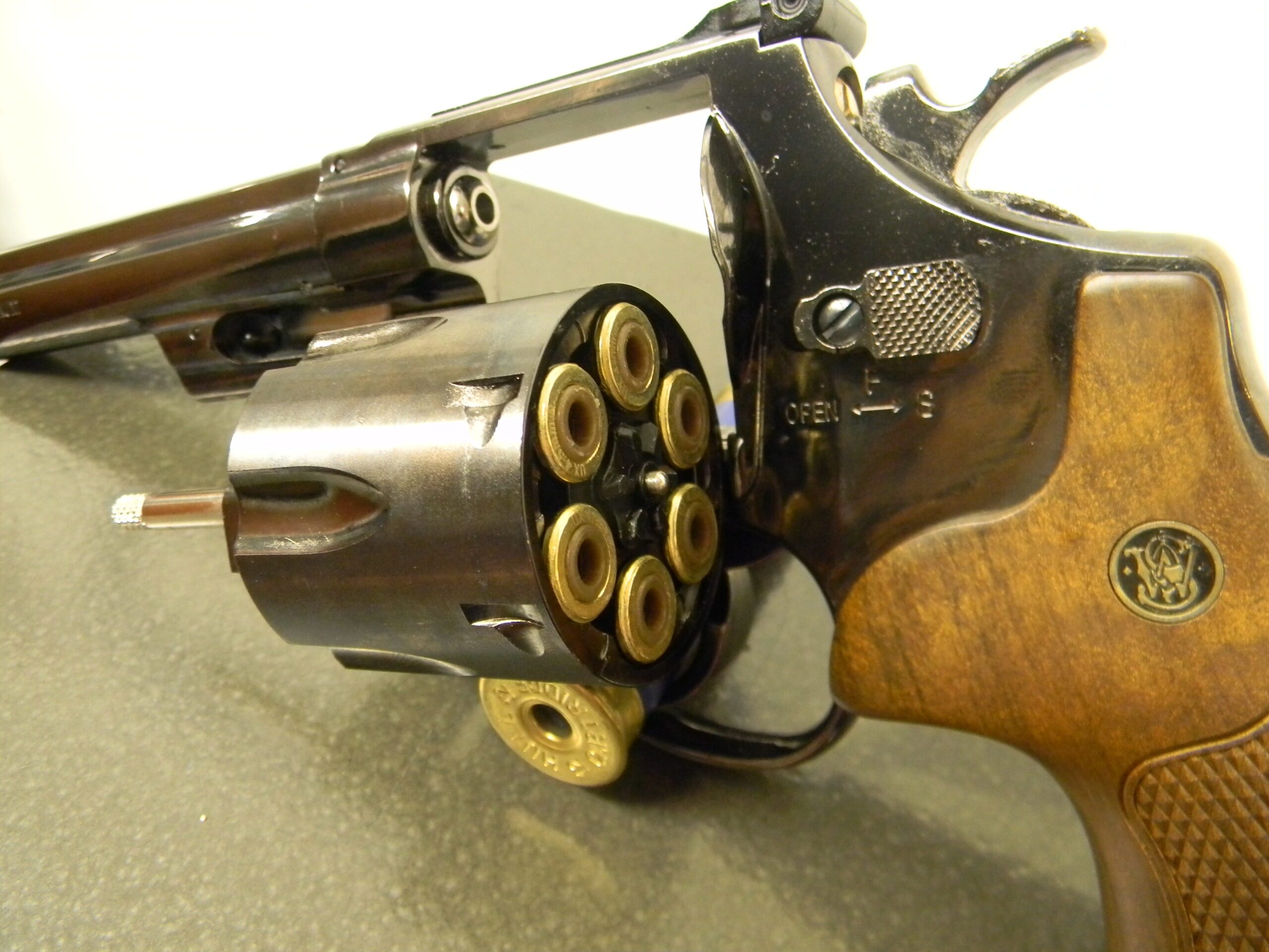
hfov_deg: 63.4
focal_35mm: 28
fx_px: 1026
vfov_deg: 49.7
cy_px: 476
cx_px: 634
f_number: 3.5
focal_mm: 5
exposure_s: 1/21.4
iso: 400
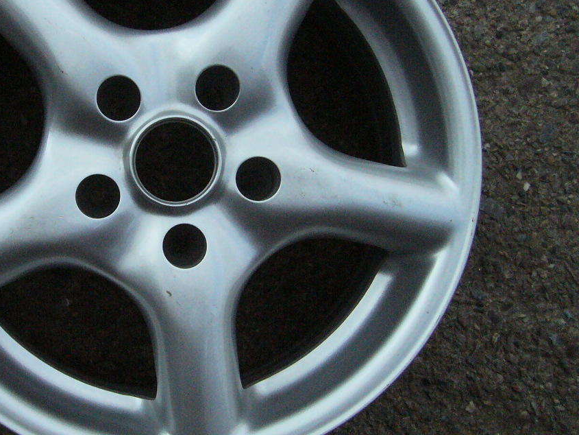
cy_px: 172
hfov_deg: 35.7
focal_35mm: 53
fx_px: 887
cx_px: 184
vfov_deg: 27.5
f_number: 5.6
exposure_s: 1/1000
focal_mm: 5.8
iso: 400
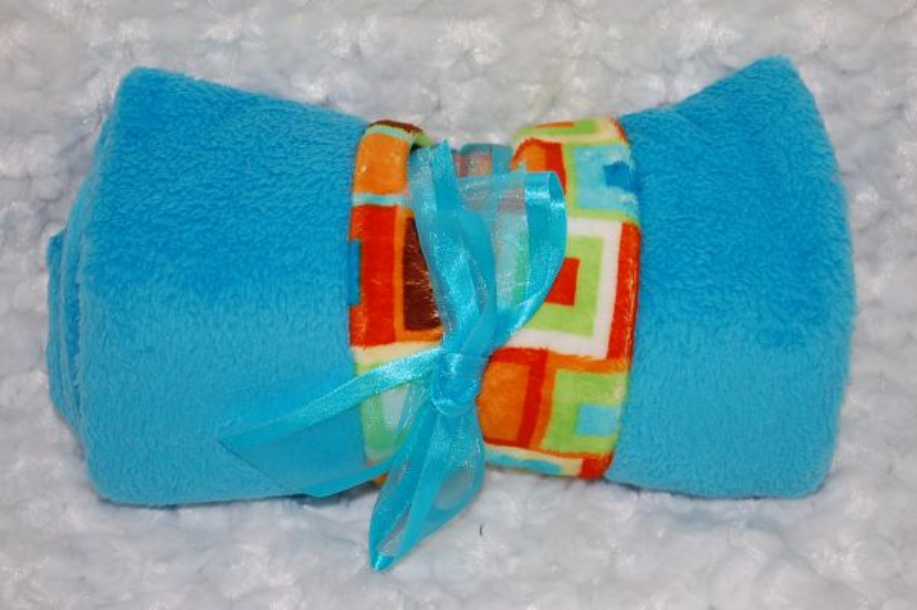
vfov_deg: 16.5
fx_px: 2100
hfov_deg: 24.6
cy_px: 305
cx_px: 458
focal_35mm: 82
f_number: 5.6
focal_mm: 55
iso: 400
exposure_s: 1/60
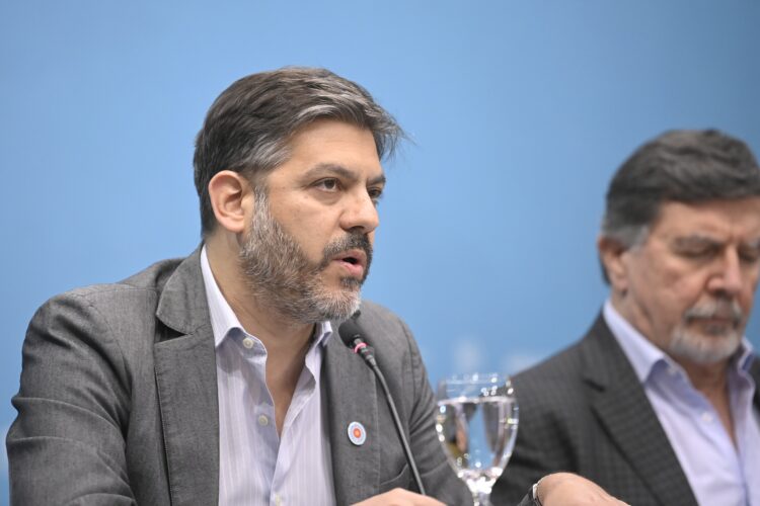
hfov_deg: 10.3
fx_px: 4222
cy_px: 253
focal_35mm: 200
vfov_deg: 6.9
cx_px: 380
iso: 4000
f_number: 3.2
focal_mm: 200
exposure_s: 1/400
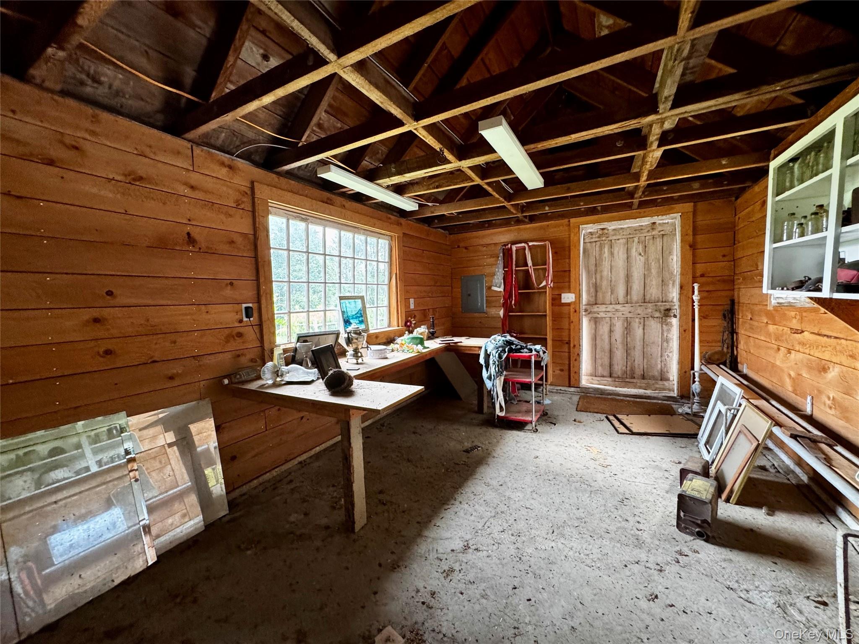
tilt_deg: -7.1
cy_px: 322
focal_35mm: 14
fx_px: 347
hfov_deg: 102.1
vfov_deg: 85.7
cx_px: 430
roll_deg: +1.4
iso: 320
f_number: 2.2
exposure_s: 1/94
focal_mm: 2.22
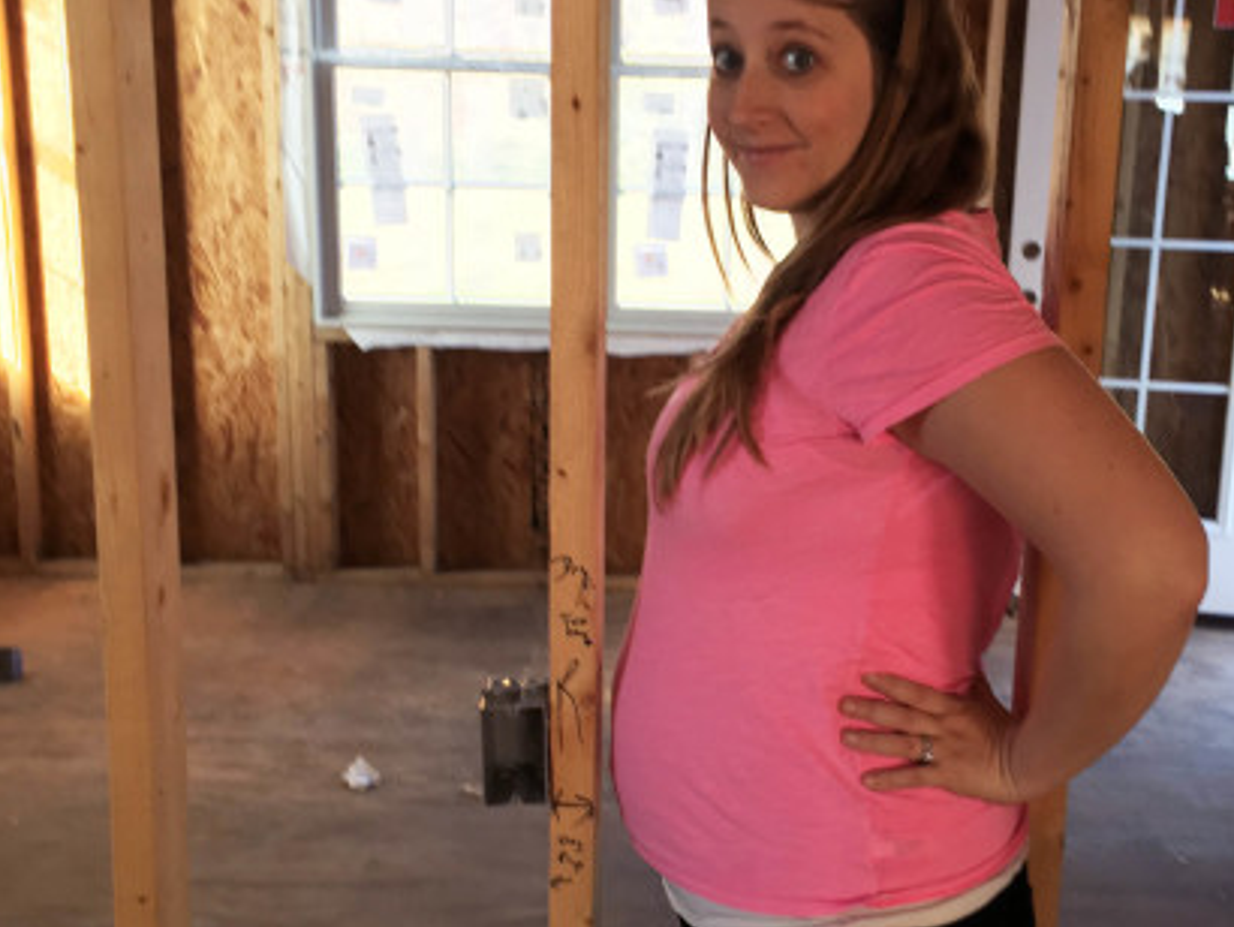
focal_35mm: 46
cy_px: 491
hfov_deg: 41.1
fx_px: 1641
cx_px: 731
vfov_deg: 31.5
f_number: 2.2
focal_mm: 4.15
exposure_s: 1/60
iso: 32
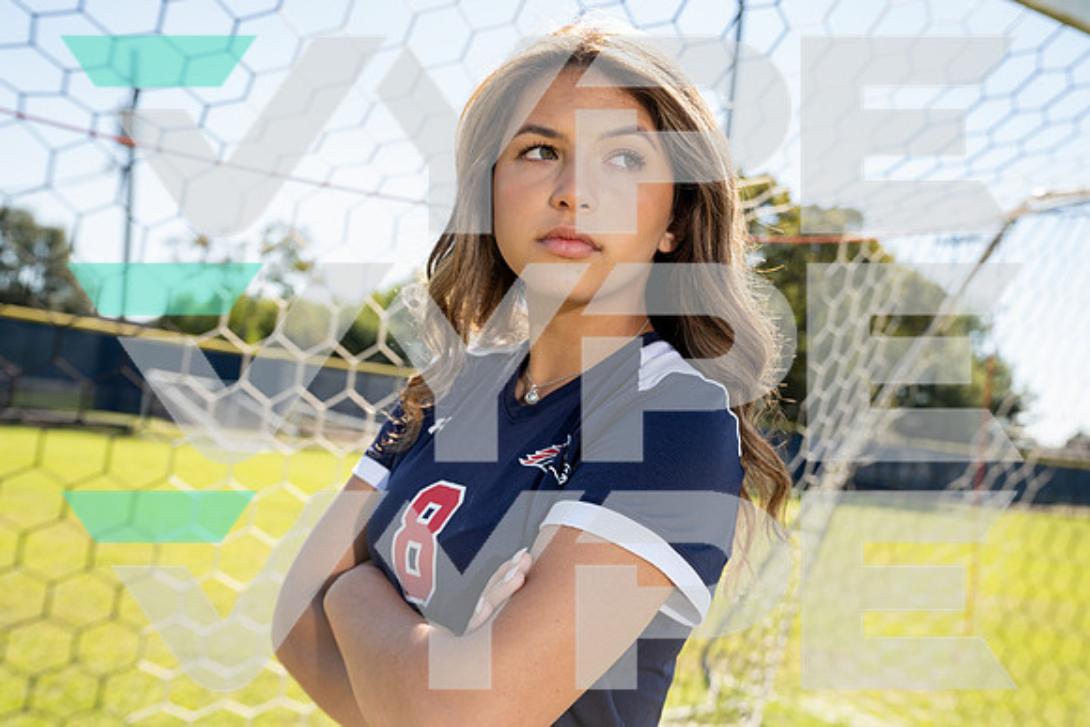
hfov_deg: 51.9
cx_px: 545
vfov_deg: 36.0
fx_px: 1120
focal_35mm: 37
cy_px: 364
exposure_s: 1/250
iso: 100
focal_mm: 37
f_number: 4.5
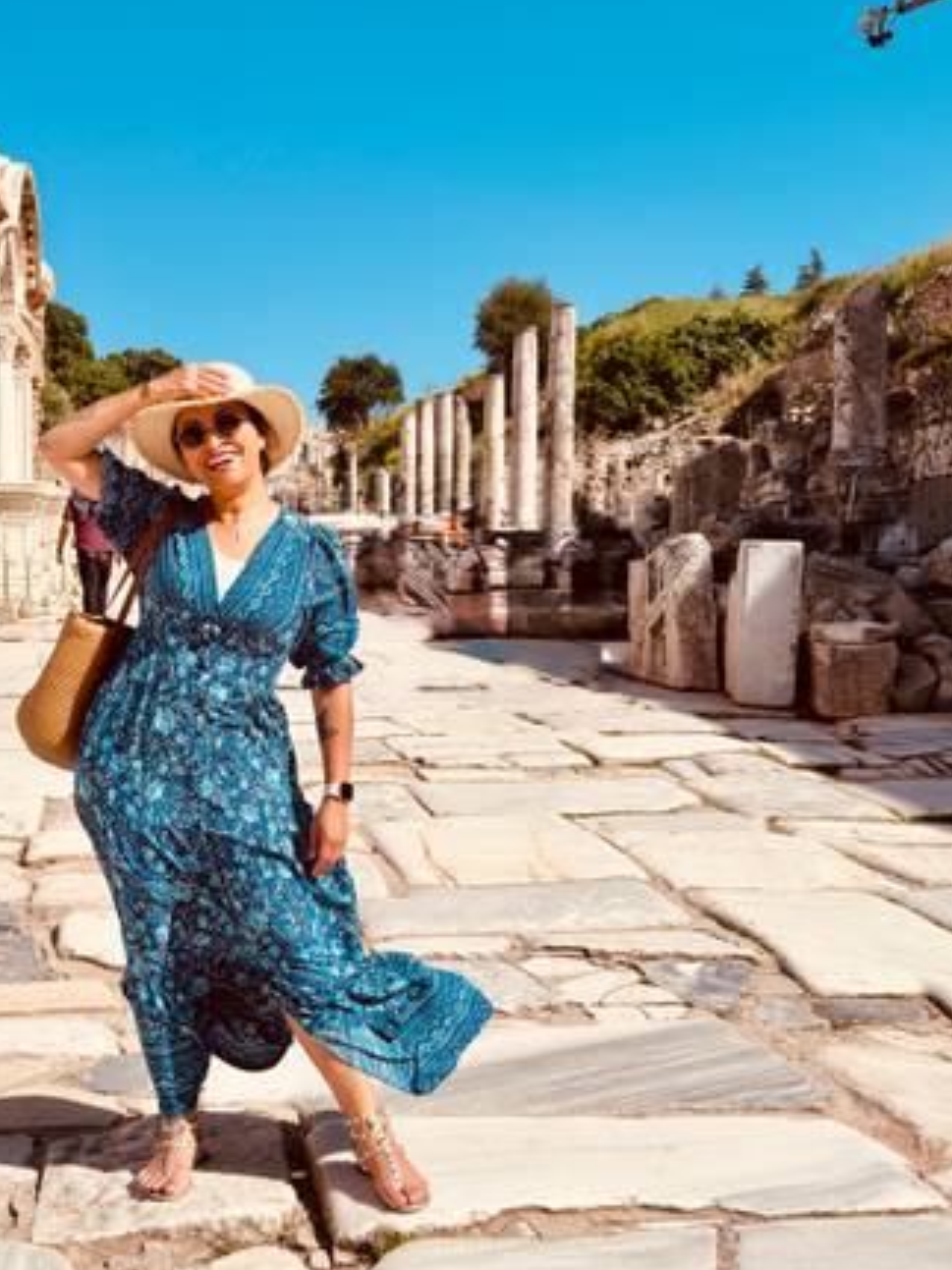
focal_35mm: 46
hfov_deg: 31.1
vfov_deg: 41.2
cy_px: 688
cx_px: 268
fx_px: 1688
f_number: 1.78
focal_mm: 6.76
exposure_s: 1/7752
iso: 64
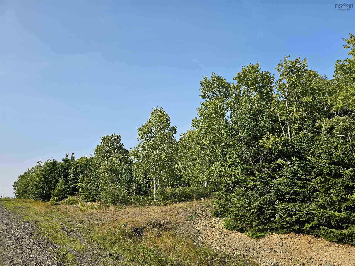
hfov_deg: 73.9
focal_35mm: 23
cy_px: 133
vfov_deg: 58.9
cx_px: 178
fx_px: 236
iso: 10
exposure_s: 1/825
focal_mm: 6.3
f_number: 1.7
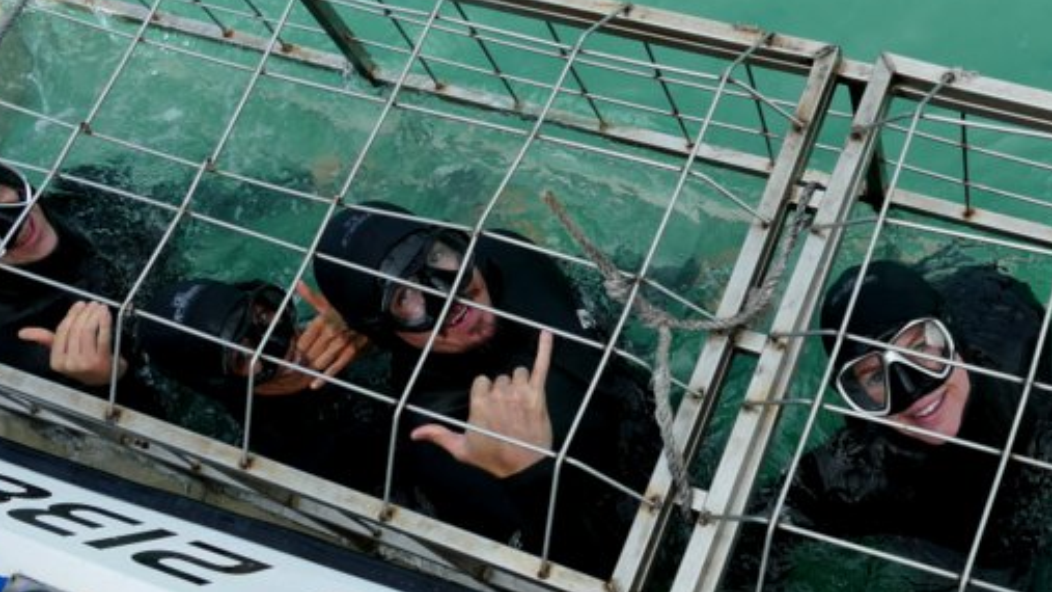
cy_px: 287
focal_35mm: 31
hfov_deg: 62.6
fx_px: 865
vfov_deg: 37.8
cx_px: 492
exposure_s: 1/1300
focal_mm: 9.12
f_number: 2.8
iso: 125
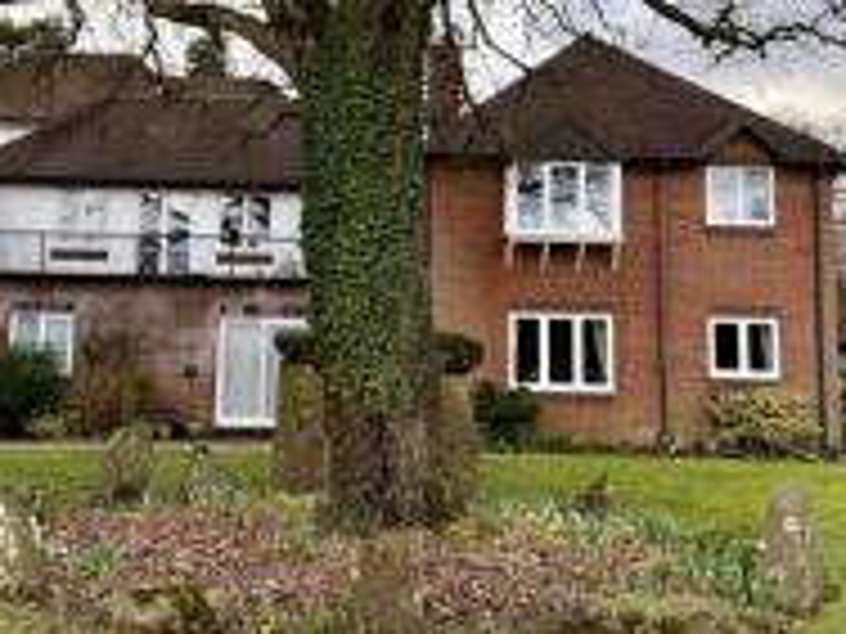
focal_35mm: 54
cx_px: 335
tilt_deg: +7.6
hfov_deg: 35.4
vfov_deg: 26.9
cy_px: 209
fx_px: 1320
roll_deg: -1.0
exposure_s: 1/1122
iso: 100
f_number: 1.78
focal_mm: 6.76
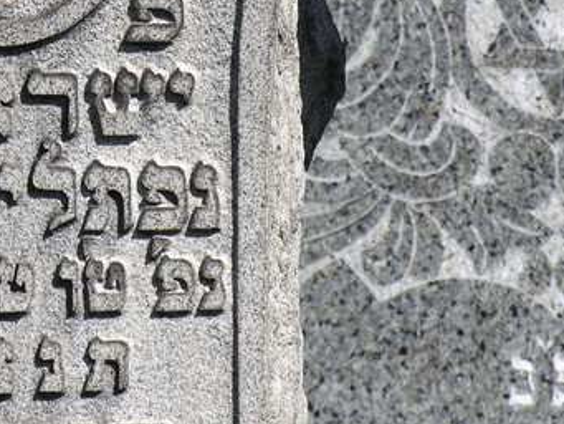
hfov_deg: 2.5
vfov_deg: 1.9
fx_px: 12778
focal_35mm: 784
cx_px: 66
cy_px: 30
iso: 50
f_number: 5.7
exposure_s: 1/210
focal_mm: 86
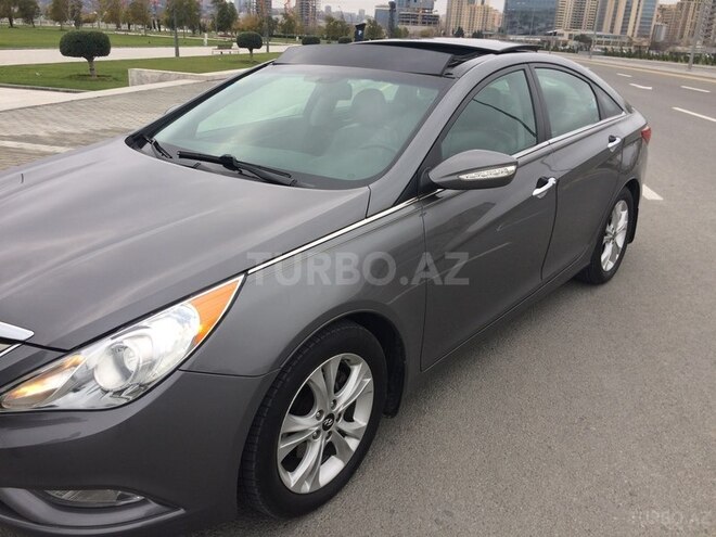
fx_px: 600
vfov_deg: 48.2
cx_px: 358
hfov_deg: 61.7
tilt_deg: -20.2
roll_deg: -2.6
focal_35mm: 29
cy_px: 268
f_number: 2.2
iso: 32
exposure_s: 1/273
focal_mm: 4.15
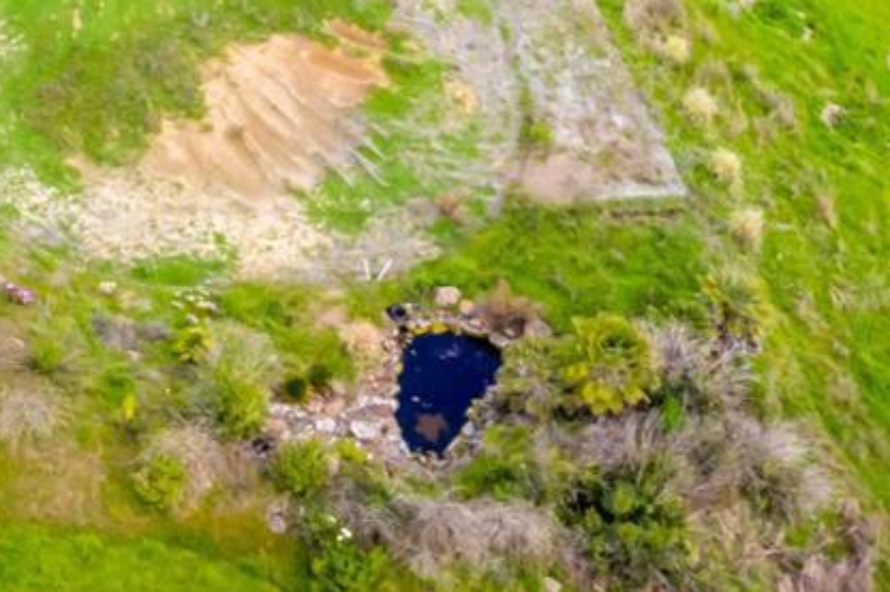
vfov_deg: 12.9
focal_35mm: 101
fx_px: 2496
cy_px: -270
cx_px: 36
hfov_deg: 19.7
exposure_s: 1/15
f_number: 9
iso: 800
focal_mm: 10.26
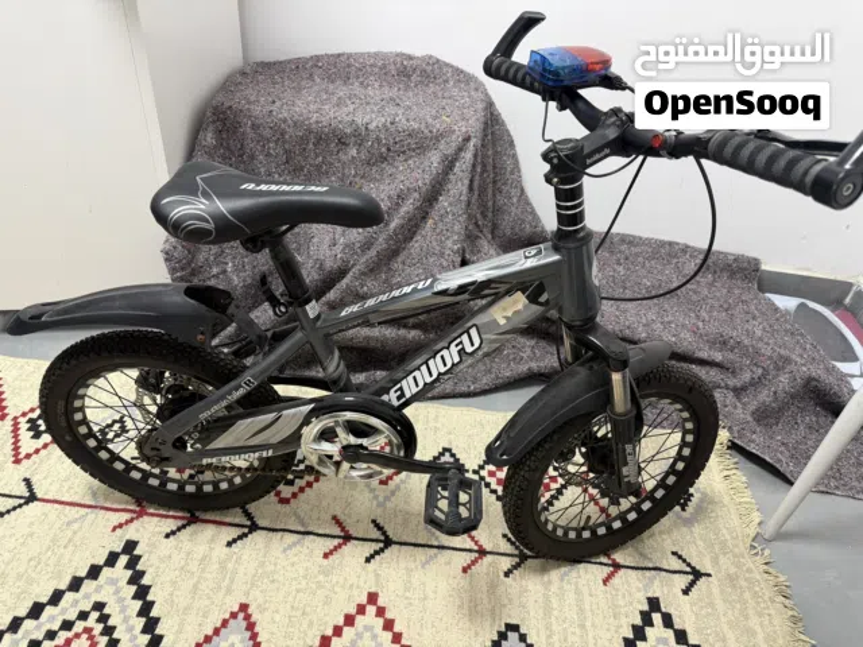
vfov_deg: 56.8
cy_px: 324
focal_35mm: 24
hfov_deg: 71.6
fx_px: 598
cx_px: 432
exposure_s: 1/50
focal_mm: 6.76
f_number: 1.78
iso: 250
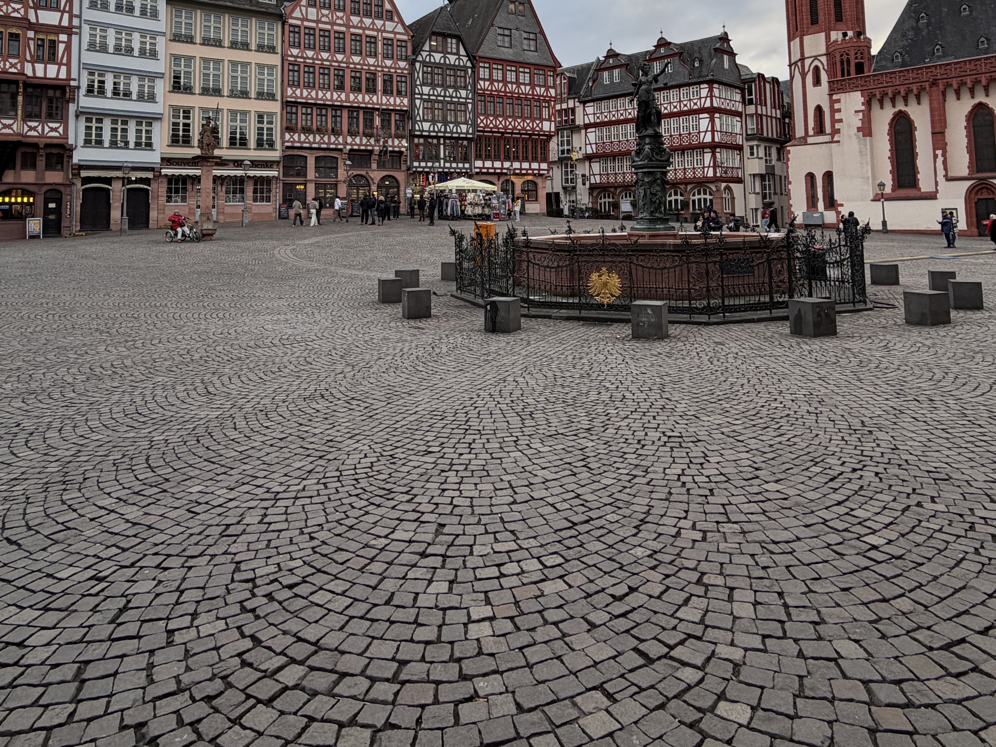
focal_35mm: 24
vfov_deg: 53.3
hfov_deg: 71.6
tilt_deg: +6.3
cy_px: 157
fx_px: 691
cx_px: 508
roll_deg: +0.9
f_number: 2.2
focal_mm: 2.22
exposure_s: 1/127
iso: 40
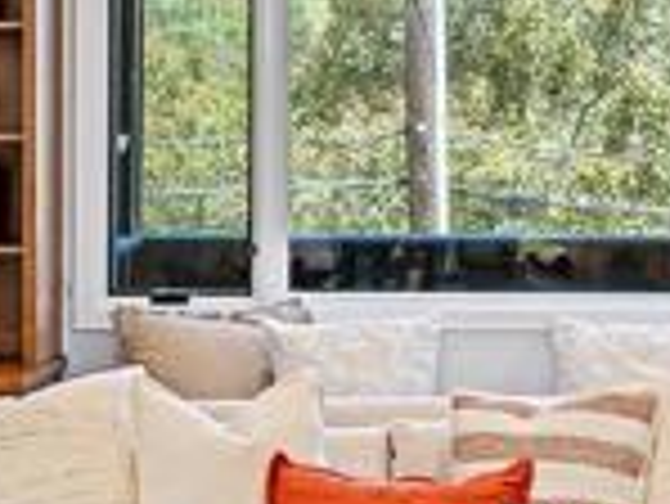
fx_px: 1918
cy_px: 158
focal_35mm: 99
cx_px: 432
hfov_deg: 19.8
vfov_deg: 14.9
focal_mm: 15
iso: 320
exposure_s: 1/15
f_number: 11
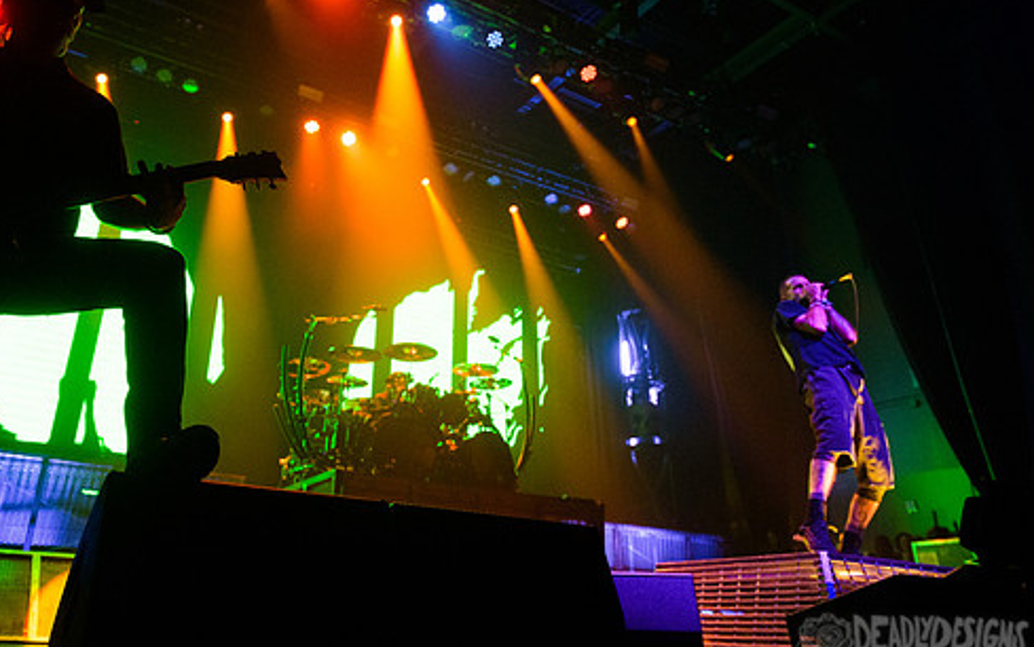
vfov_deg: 43.1
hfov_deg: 64.2
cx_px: 433
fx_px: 817
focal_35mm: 29
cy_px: 280
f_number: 3.5
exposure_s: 1/250
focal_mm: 24
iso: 3200
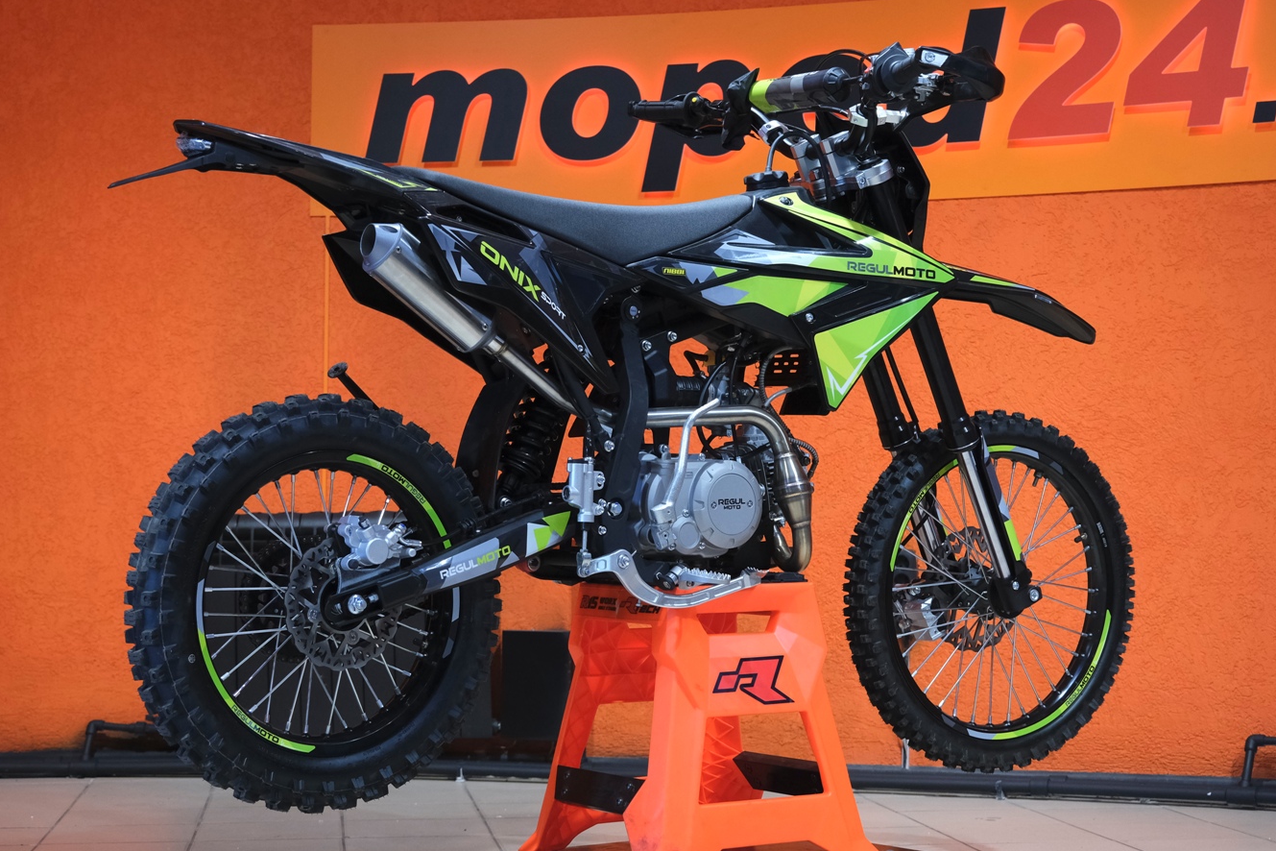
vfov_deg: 20.9
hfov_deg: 31.0
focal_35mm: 65
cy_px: 341
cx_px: 623
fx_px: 2304
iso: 1600
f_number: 4
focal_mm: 35.8
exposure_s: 1/100
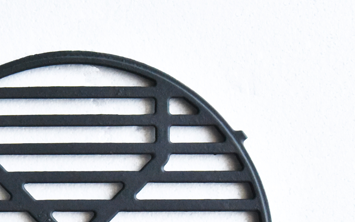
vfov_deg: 16.1
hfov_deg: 26.0
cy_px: 257
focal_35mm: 78
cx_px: 70
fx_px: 755
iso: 10000
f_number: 16
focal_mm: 32
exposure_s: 1/1000
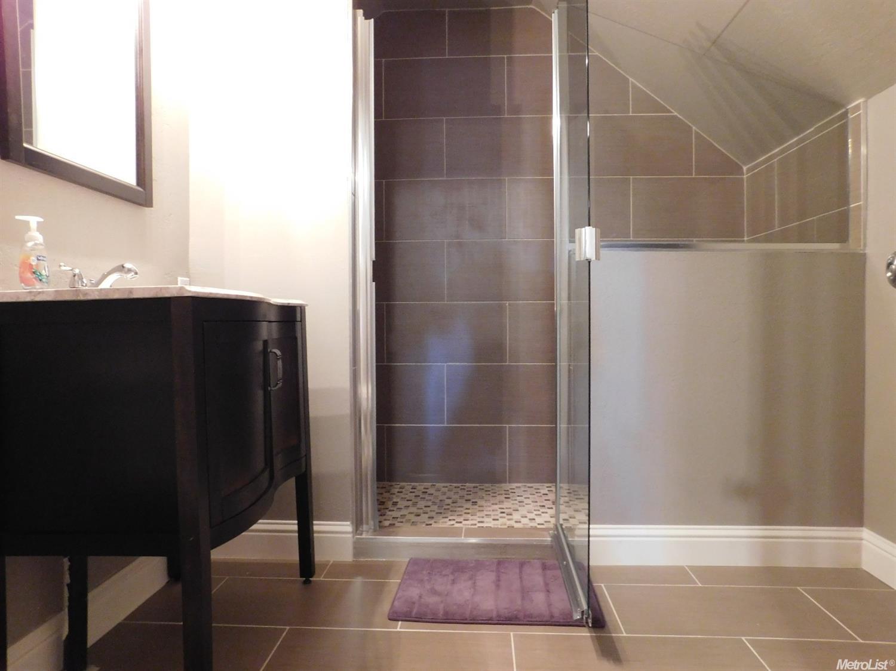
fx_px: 595
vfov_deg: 58.9
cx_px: 448
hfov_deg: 73.9
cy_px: 336
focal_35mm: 23
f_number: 3
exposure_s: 1/8
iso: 450
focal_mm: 4
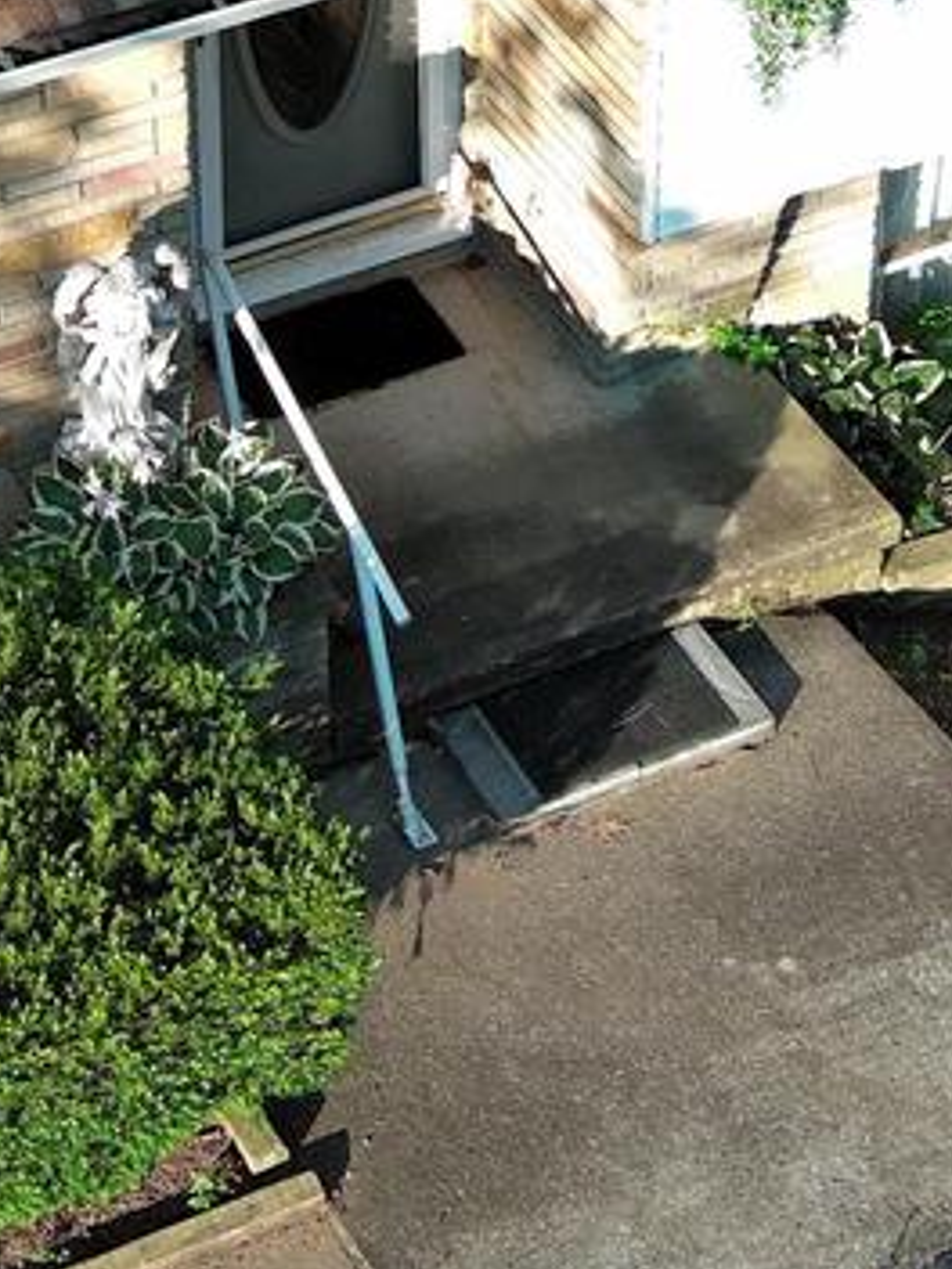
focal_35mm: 114
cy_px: -306
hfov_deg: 13.0
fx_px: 4180
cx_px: 346
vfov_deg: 16.5
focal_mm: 10.57
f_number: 2.8
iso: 100
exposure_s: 1/332
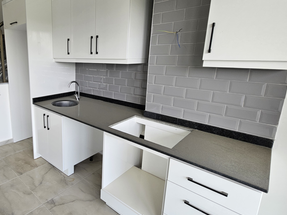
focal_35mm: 20
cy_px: 94
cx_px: 75
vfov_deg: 65.7
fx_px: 166
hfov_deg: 76.4
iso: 50
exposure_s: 1/168
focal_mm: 2.2
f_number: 2.2
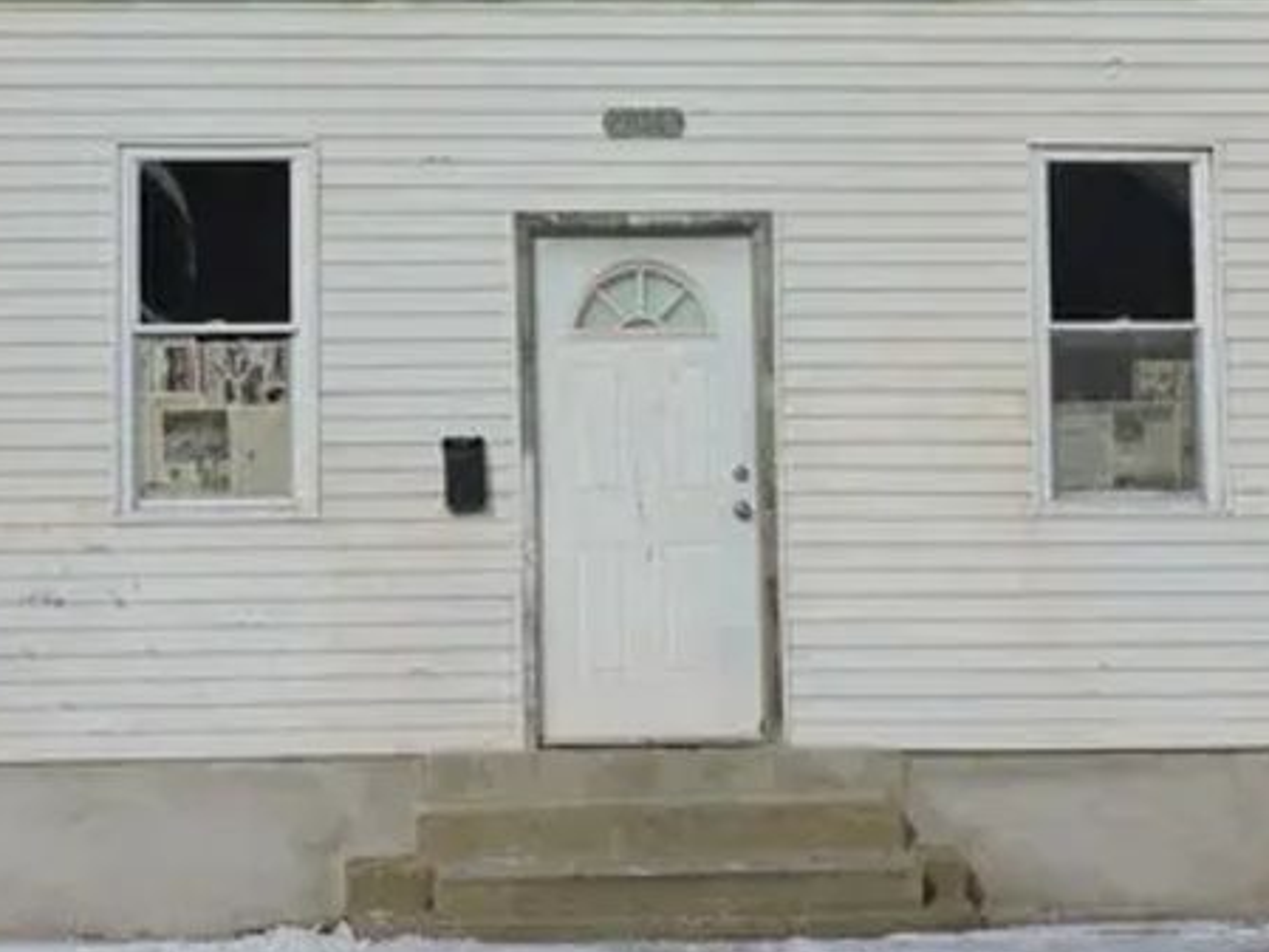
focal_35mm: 98
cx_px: 483
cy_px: 155
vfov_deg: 15.0
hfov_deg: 20.0
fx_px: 3594
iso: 100
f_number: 4.3
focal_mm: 7.7
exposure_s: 1/1250
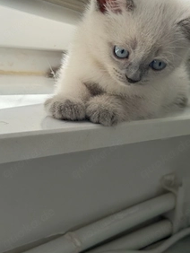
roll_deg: -9.4
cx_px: 117
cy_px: 98
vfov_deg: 28.5
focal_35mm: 68
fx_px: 497
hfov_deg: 21.6
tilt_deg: -6.6
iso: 50
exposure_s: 1/181
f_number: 1.78
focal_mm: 6.76
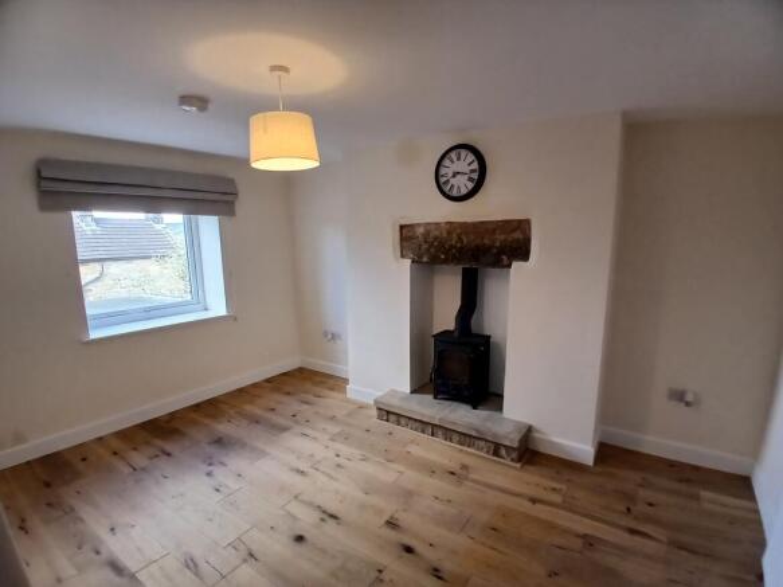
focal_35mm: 17
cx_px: 392
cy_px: 294
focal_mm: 1.4
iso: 80
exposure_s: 1/50
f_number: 2.2
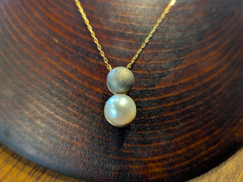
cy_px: 91
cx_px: 122
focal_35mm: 24
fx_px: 168
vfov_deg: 56.8
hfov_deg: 71.6
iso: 101
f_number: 1.7
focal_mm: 4.53
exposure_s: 1/24
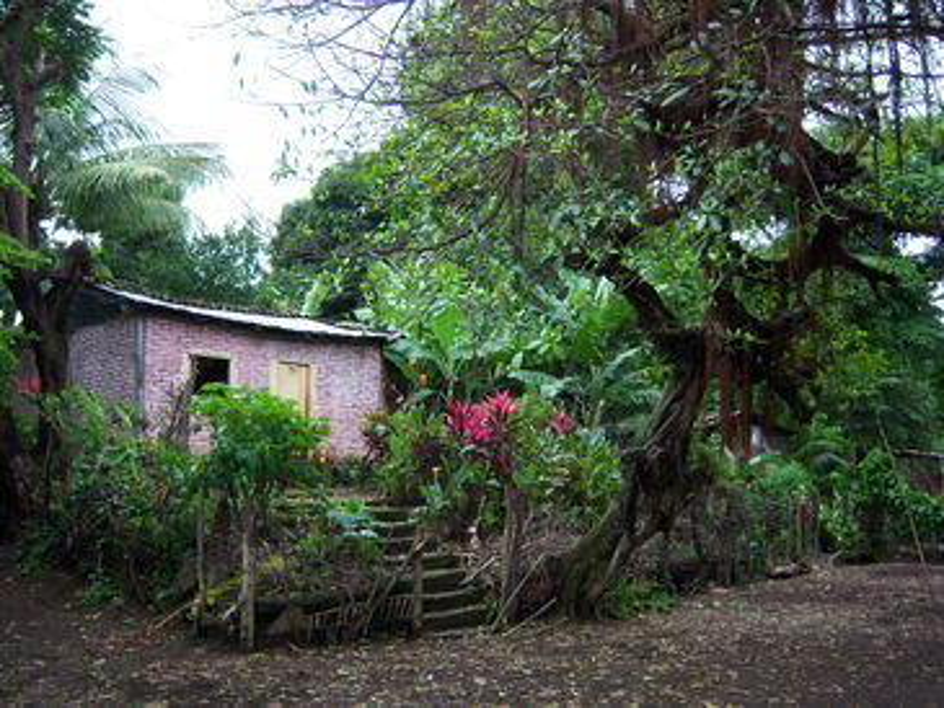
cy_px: 354
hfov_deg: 51.3
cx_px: 472
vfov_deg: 39.7
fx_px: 982
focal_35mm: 36
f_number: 2.8
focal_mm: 7.5
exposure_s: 1/160
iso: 80
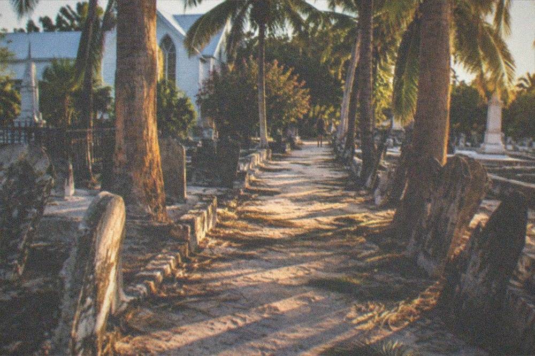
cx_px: 268
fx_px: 698
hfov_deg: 41.9
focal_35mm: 47
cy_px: 178
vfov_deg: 28.6
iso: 5000
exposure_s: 1/25
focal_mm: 47
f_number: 8
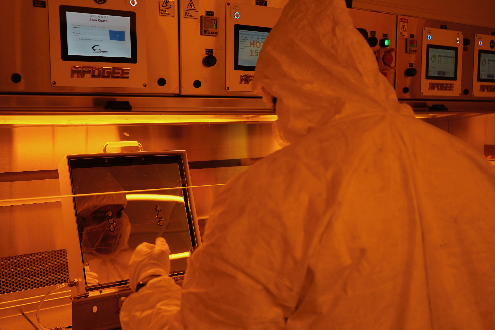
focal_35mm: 40
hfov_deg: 48.5
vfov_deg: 33.4
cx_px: 248
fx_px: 550
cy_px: 165
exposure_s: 1/160
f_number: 4
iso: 500
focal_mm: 40
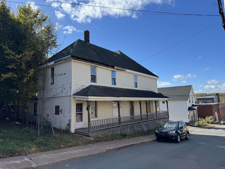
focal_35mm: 24
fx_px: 156
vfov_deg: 56.8
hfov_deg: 71.6
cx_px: 112
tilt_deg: +6.5
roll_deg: +1.3
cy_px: 84
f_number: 1.78
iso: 80
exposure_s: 1/3096
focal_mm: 6.76
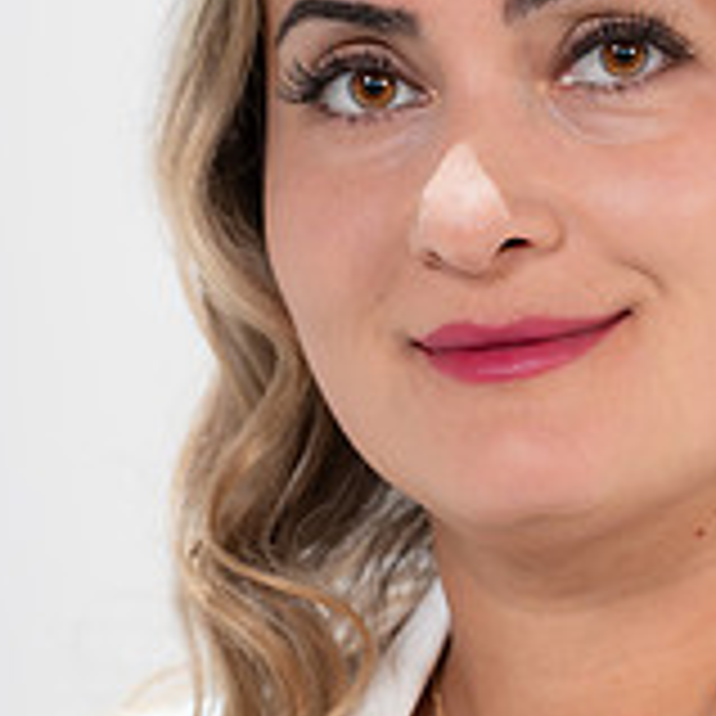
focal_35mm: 433
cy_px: 473
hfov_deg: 4.0
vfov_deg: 4.0
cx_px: 504
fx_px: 10133
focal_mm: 180
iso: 320
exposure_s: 1/200
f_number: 5.6
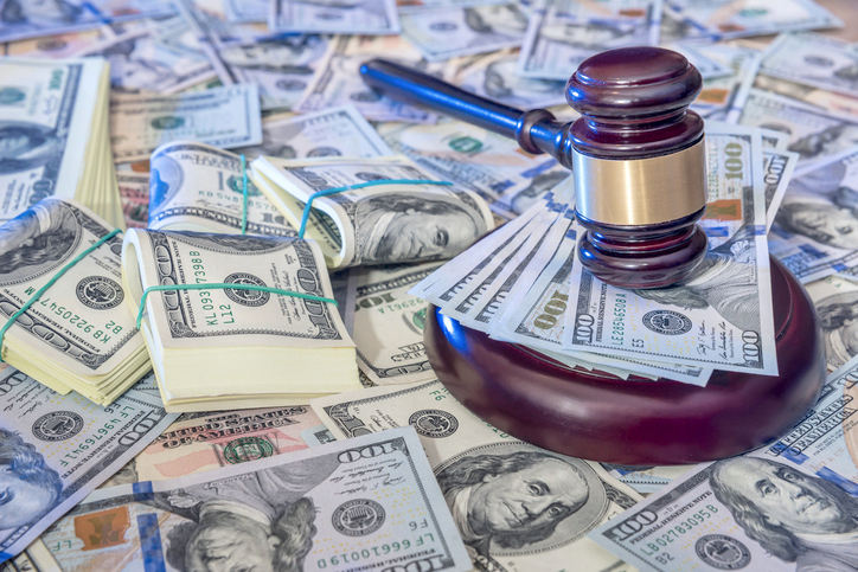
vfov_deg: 19.5
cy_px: 286
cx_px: 429
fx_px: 1669
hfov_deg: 28.8
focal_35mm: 70
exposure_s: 1/200
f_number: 10
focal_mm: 70
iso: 250
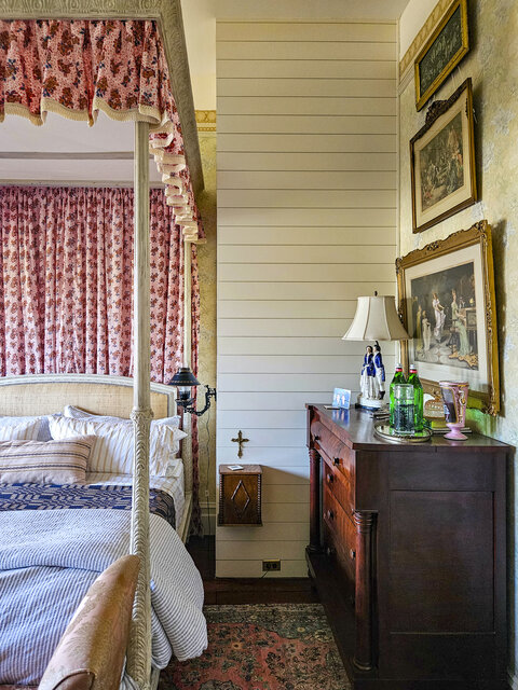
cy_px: 345
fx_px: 459
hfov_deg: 58.9
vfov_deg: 73.9
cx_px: 259
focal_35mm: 23
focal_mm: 5.4
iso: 640
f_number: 1.8
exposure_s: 1/60
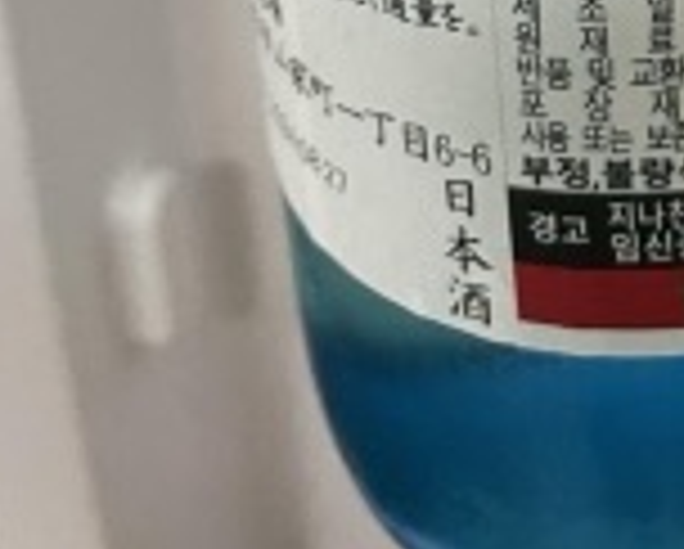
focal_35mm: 80
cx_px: 652
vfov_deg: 16.6
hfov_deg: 23.0
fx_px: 1622
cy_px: -382
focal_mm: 4.2
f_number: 1.6
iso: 320
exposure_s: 1/60
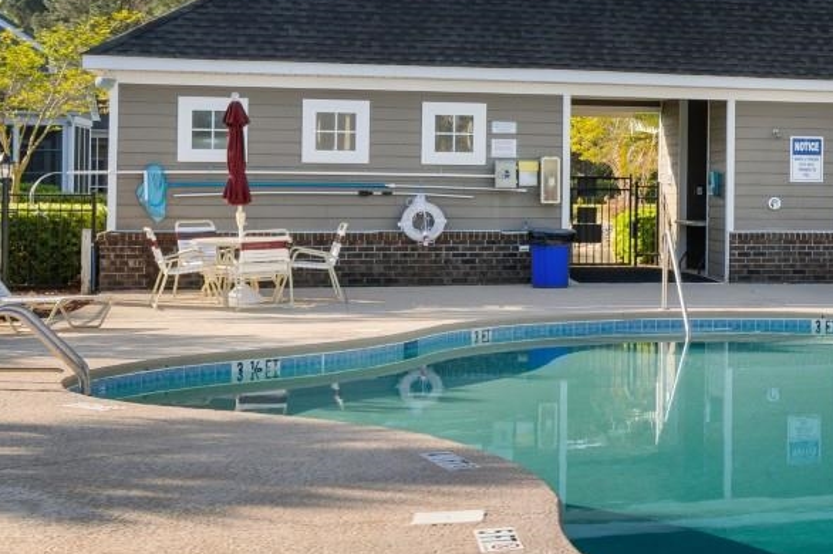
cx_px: 1014
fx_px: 1919
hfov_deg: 22.5
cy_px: 155
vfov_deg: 16.4
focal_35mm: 83
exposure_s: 1/320
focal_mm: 20
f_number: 9
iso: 100
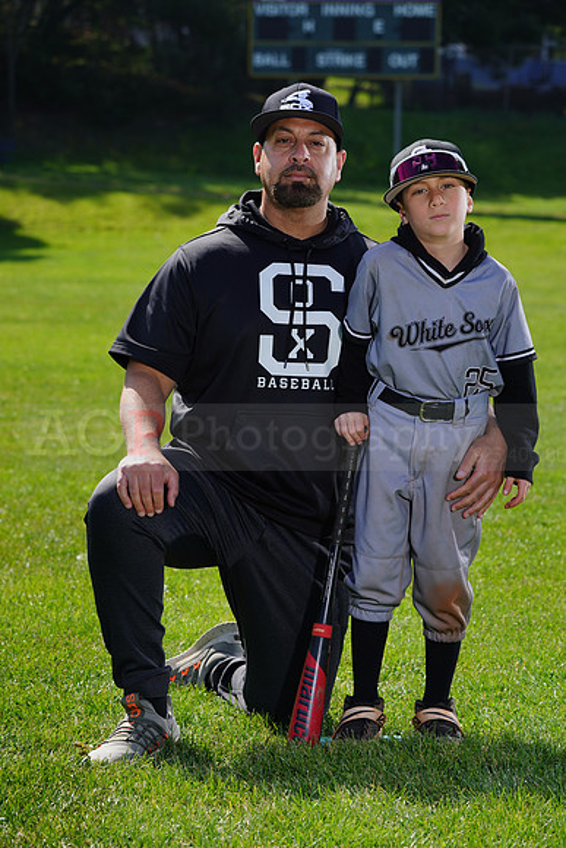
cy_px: 424
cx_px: 283
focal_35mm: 121
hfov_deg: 11.3
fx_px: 2852
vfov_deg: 16.9
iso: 100
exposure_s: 1/250
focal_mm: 121
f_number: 8
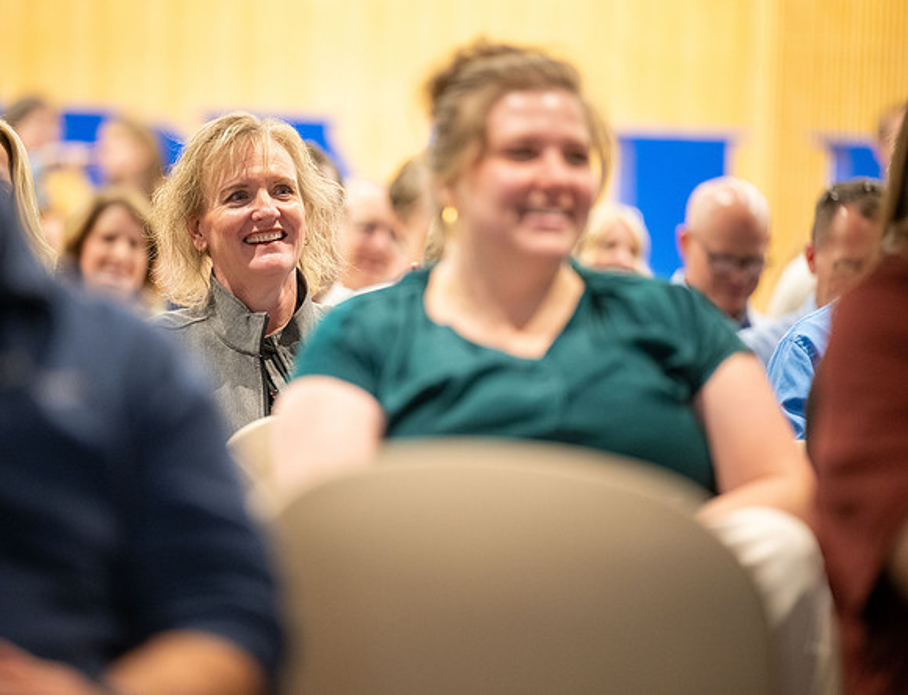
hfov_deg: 9.0
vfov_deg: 6.9
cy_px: 348
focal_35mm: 219
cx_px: 387
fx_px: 5791
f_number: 2.8
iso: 2000
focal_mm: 200
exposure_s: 1/100
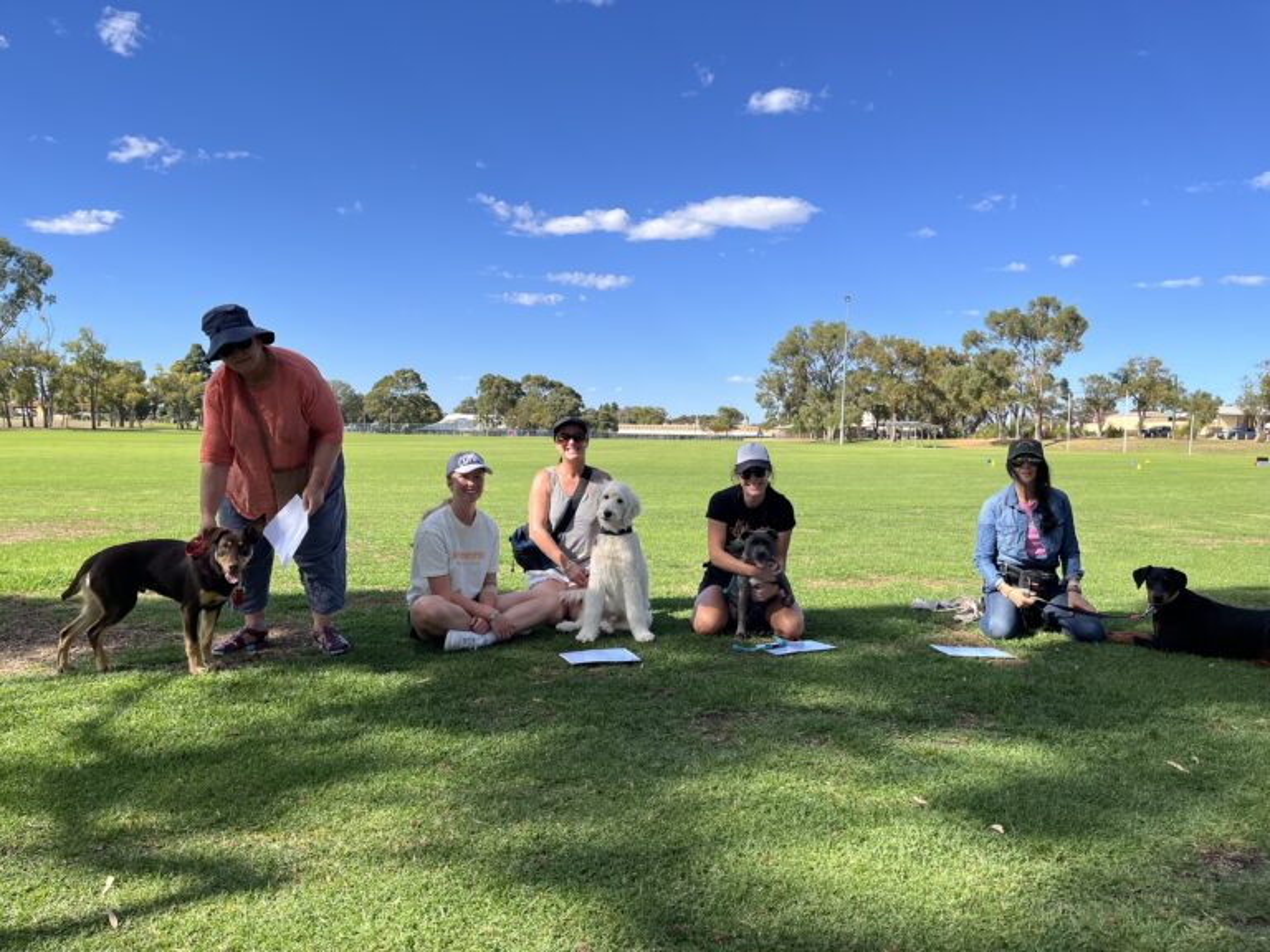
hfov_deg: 67.3
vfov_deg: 53.1
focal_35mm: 26
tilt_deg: -2.3
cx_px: 635
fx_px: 954
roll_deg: -1.3
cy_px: 476
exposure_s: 1/2688
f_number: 1.6
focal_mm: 5.1
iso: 50
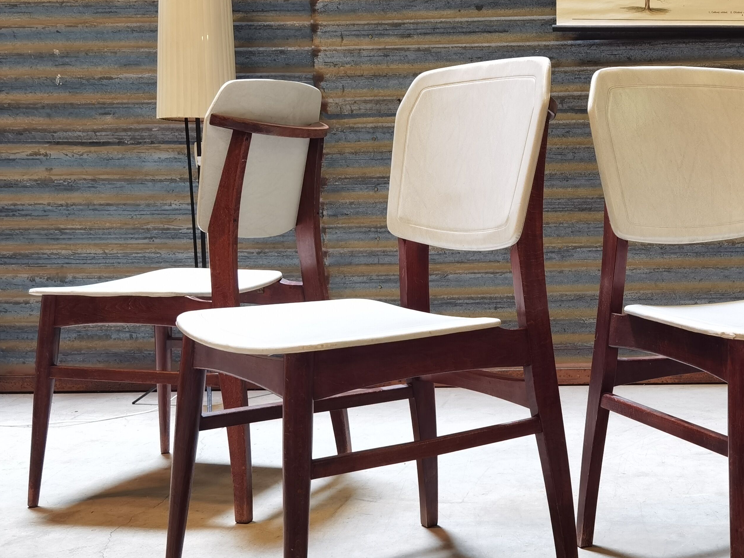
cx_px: 596
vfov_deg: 30.9
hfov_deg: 38.9
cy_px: 258
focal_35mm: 47
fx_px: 1010
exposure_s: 1/33.3
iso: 320
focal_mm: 6.71
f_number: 1.9
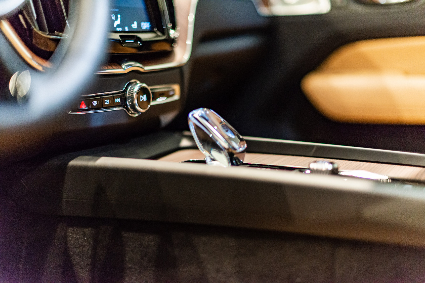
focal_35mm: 50
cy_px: 142
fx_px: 590
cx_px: 212
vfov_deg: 27.0
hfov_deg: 39.6
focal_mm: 50
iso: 2500
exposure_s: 1/80
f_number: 1.4
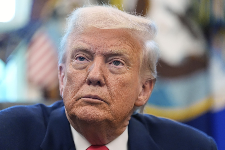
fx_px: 1069
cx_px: 112
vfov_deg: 8.0
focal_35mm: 171
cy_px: 75
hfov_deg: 12.0
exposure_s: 1/320
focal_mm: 171
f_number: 3.2
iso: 3200
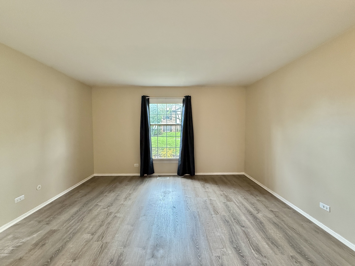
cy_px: 133
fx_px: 144
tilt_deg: -1.6
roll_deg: -0.2
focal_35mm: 14
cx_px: 178
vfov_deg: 85.7
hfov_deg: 102.1
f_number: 2.2
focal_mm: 2.22
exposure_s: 1/120
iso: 400
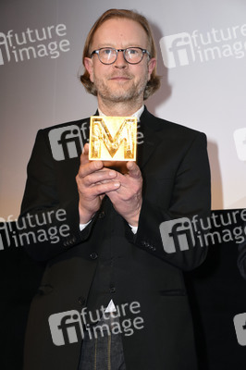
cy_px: 185
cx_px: 123
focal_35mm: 90
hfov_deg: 15.2
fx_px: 924
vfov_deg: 22.6
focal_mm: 60
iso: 1600
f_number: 6.3
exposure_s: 1/80
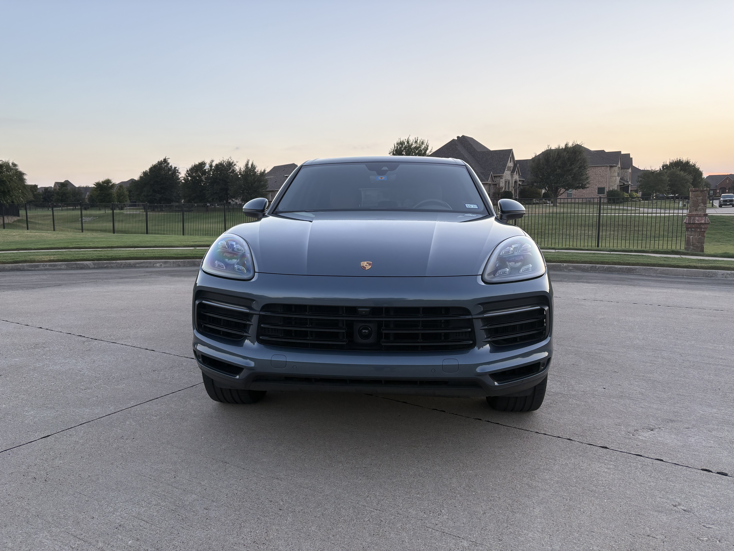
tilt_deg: -6.7
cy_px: 276
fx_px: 551
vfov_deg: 53.1
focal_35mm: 26
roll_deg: +1.3
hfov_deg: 67.3
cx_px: 367
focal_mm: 5.96
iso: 50
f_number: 1.6
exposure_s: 1/205
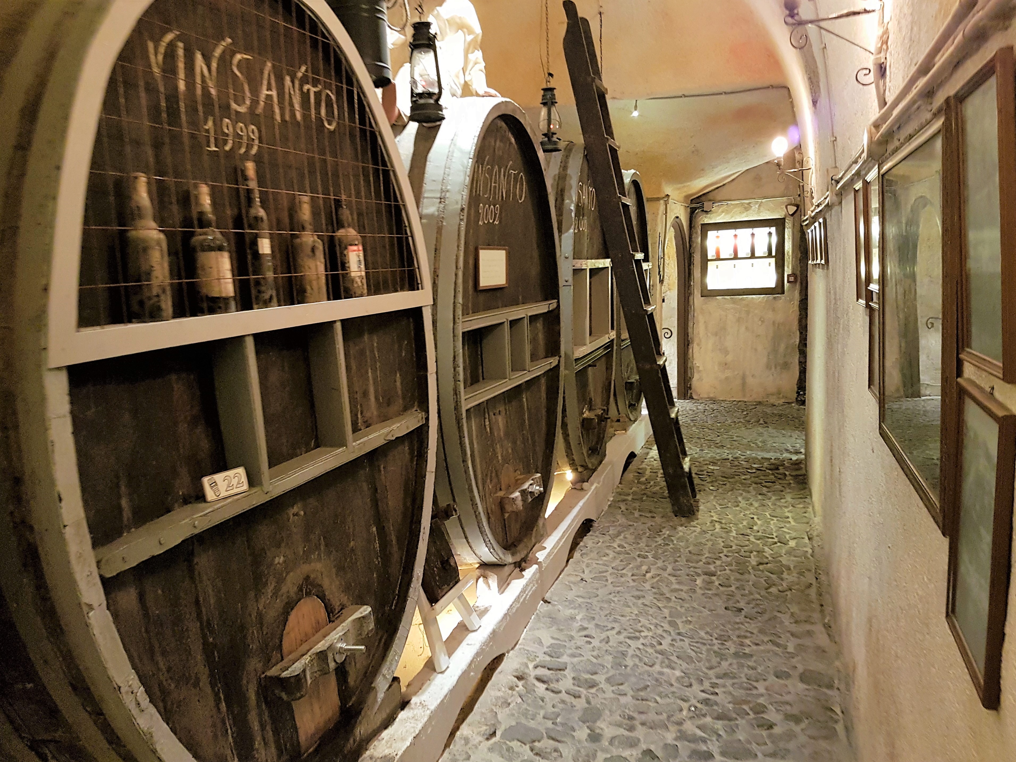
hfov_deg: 67.3
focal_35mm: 26
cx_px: 508
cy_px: 381
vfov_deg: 53.1
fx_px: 763
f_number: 1.7
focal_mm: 4.2
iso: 250
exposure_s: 1/10
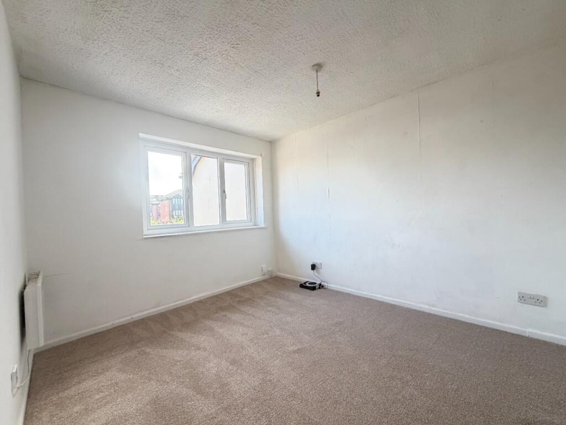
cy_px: 212
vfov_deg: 85.7
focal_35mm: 14
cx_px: 283
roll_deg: +2.6
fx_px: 229
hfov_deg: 102.1
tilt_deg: +0.7
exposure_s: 1/121
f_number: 2.2
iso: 320
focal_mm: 2.22
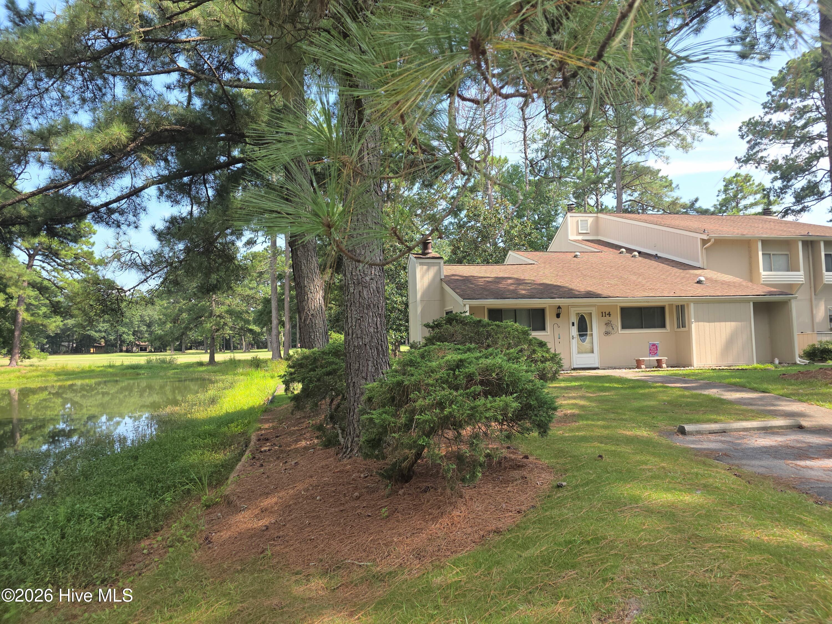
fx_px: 553
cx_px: 416
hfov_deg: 73.9
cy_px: 312
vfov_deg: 58.9
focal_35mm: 23
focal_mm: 6.3
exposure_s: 1/278
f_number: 1.7
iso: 12
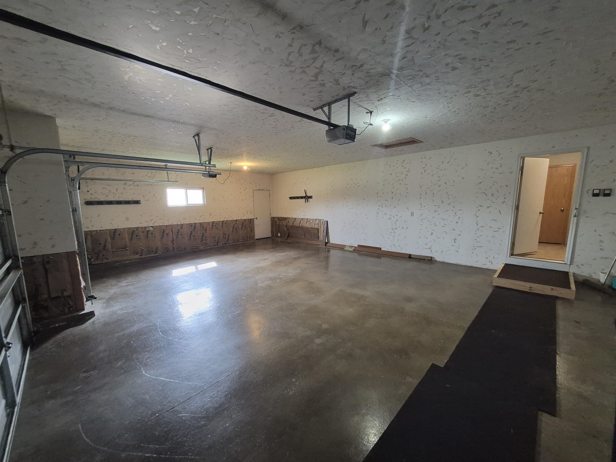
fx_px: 231
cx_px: 308
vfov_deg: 89.9
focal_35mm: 13
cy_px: 231
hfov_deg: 106.2
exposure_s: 1/60
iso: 640
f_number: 2.2
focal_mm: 1.74
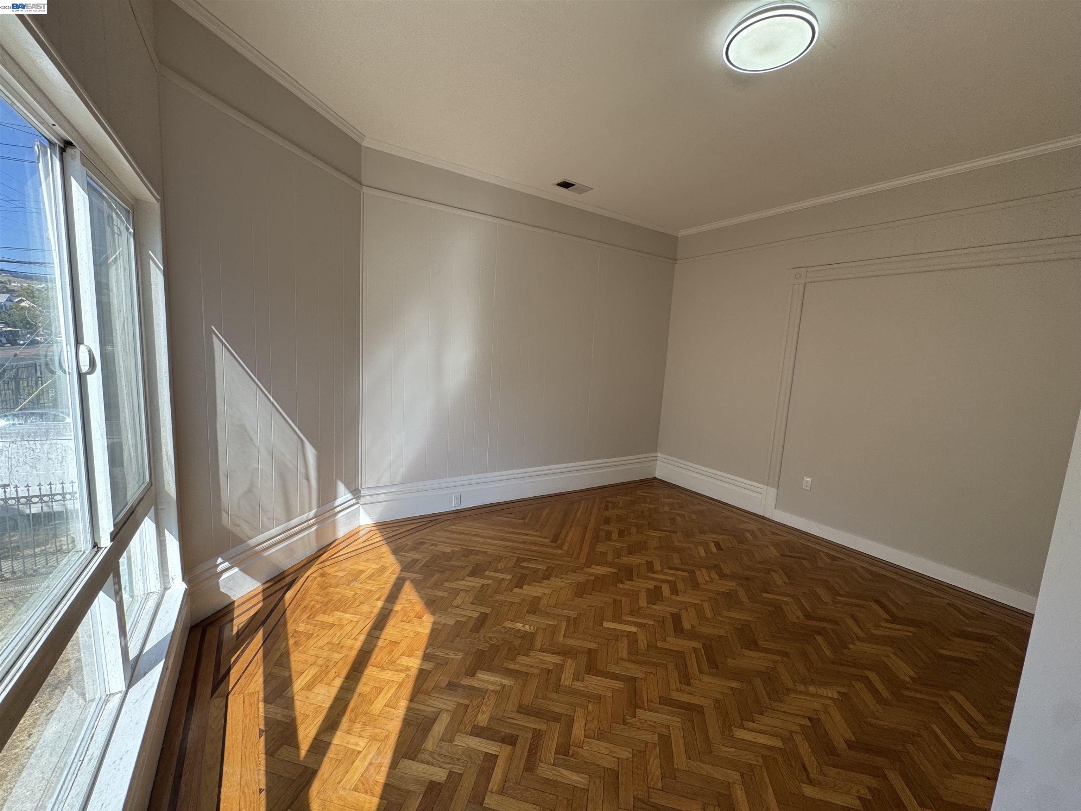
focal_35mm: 14
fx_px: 437
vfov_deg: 85.7
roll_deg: -3.0
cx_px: 540
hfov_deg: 102.1
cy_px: 406
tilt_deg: -7.5
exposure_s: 1/243
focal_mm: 2.22
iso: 40
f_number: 2.2
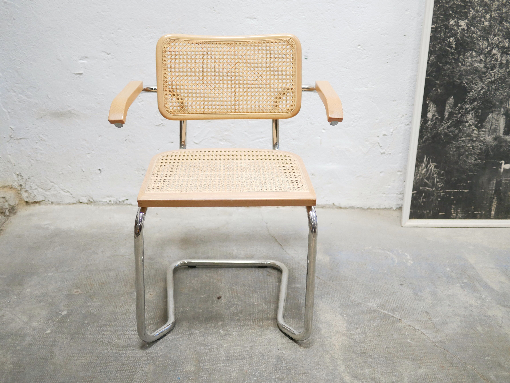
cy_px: 192
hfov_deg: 46.8
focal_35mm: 40
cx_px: 255
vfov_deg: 36.0
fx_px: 590
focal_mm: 20
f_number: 1.7
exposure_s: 1/60
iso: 640
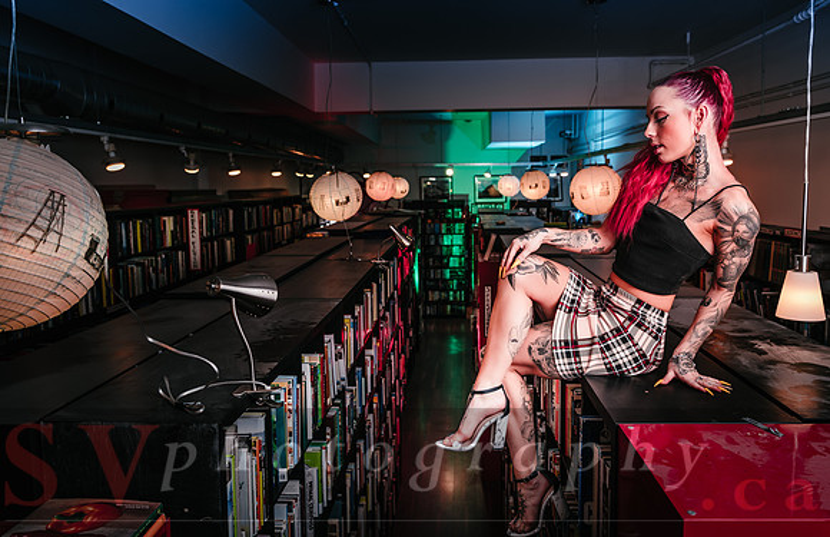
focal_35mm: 30
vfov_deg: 42.4
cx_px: 440
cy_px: 247
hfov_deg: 61.9
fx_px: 691
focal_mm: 28
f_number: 4.5
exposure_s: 1/80
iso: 64
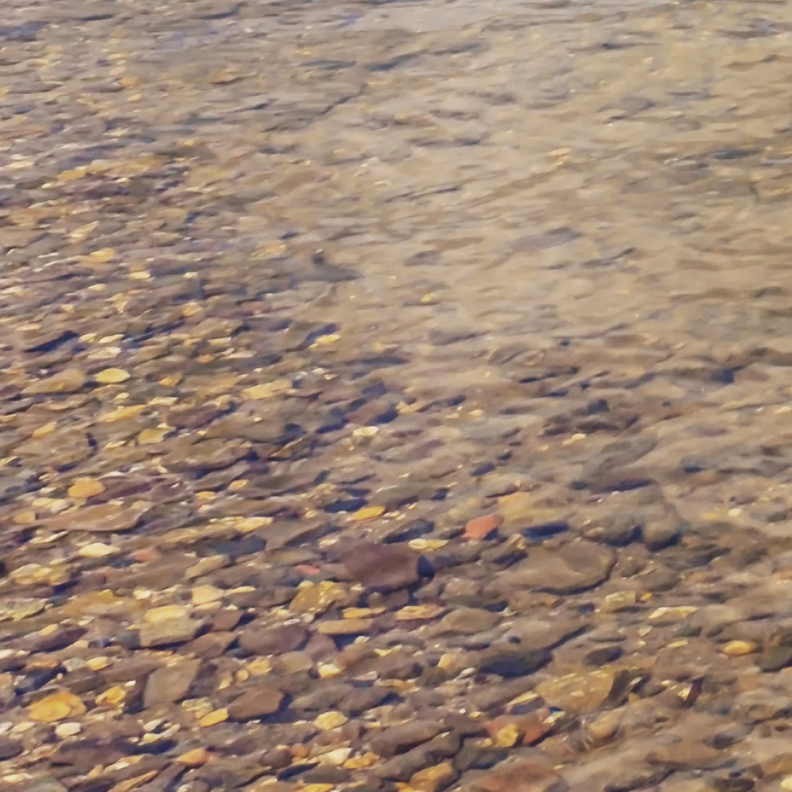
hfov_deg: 10.4
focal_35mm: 124
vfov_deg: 11.8
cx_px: 2329
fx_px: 3210
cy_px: -1044
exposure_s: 1/400
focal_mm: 20
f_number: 11
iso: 100
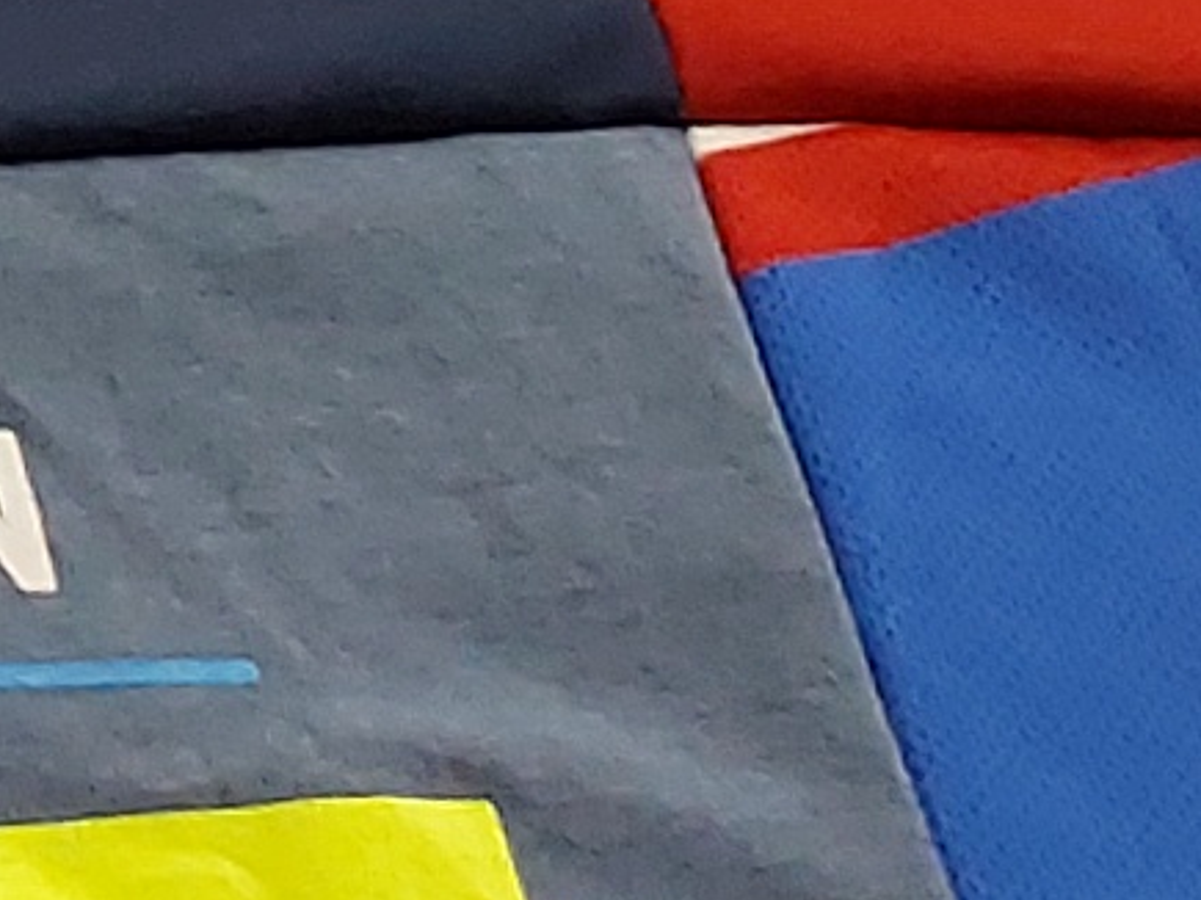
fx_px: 7284
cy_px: -856
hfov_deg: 8.8
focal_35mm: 210
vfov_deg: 6.9
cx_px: -1284
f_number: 1.9
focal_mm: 2.91
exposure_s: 1/50
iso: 125
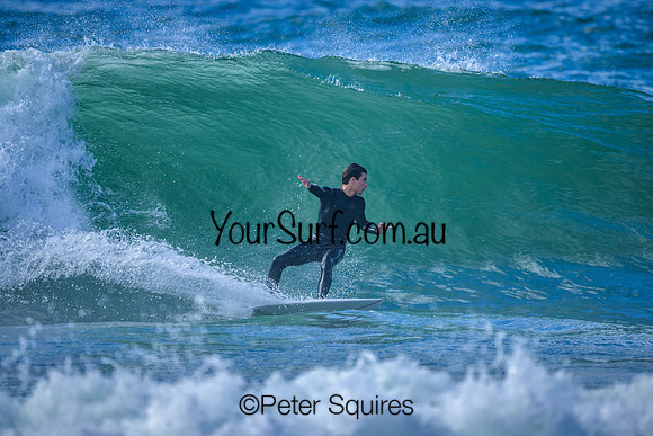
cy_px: 218
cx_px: 326
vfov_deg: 1.7
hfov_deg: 2.6
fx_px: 14515
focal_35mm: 800
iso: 800
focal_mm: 800
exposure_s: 1/2500
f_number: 6.3
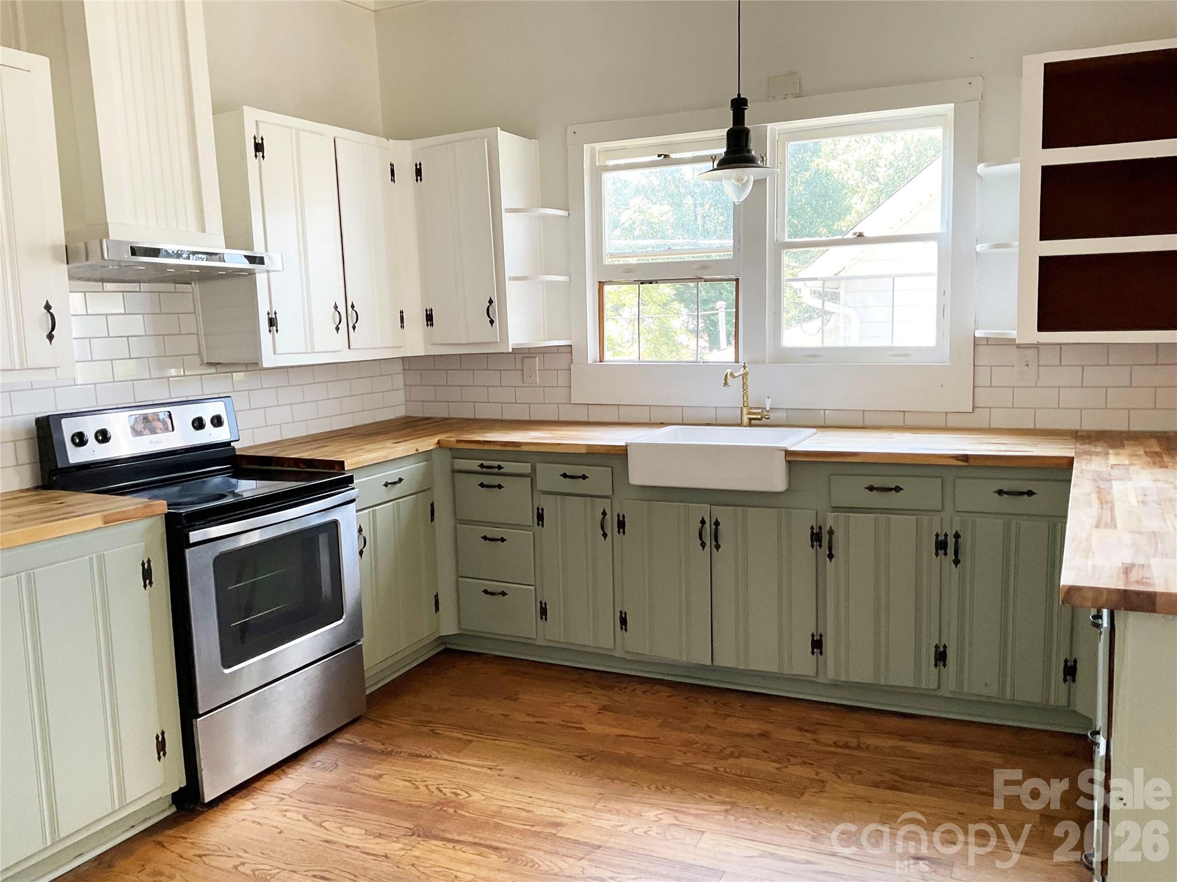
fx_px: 986
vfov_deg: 48.2
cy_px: 441
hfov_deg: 61.7
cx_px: 588
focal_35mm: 29
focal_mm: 3
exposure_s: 1/60
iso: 64
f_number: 1.8
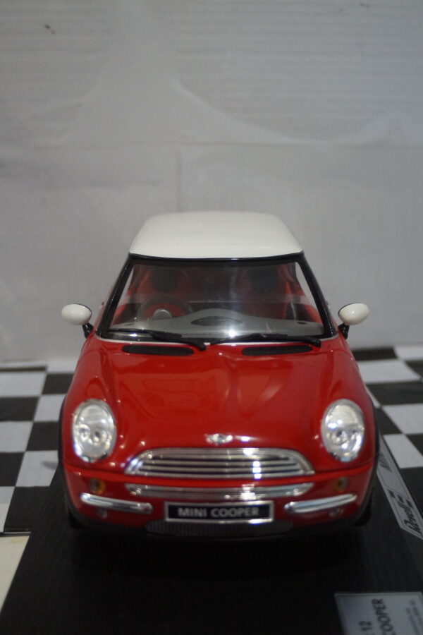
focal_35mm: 42
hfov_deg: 31.9
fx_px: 740
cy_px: 318
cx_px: 212
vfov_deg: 46.4
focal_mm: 28
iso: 2500
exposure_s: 1/160
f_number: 3.5
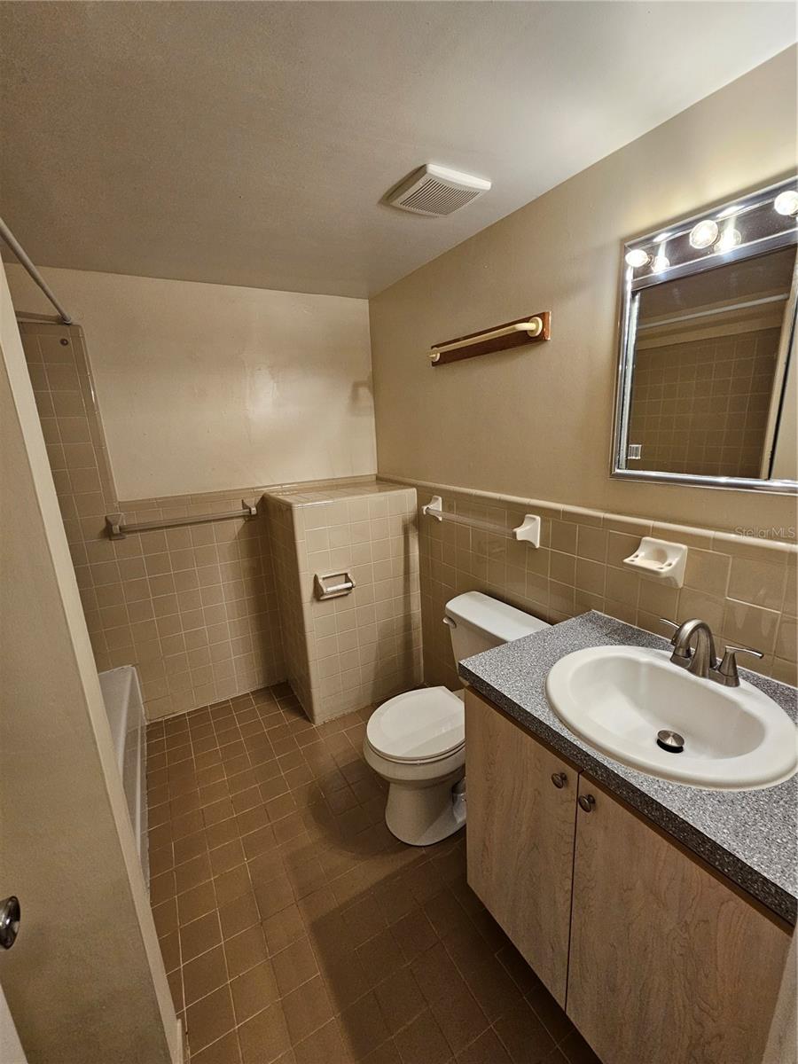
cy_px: 532
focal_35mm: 13
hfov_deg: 89.9
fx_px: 400
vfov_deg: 106.2
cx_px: 399
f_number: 2.2
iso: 160
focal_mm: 2.2
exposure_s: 1/60
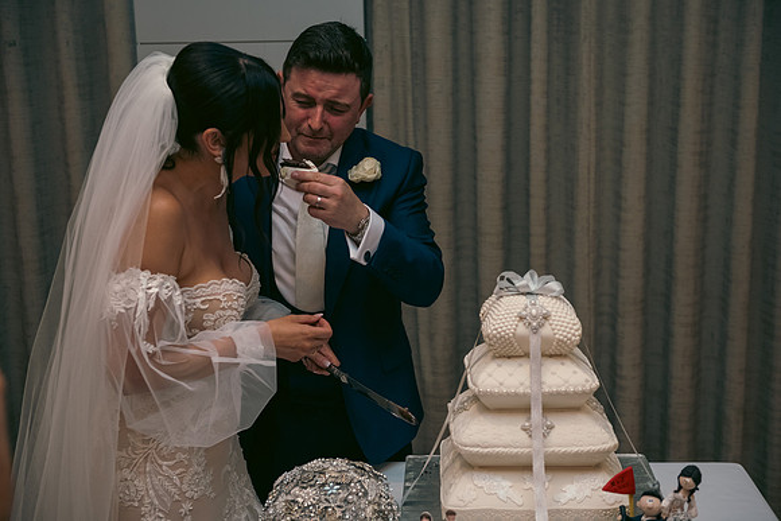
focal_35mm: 52
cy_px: 260
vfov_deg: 26.0
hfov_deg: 38.2
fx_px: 1128
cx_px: 390
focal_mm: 52
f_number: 3.5
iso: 800
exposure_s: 1/160
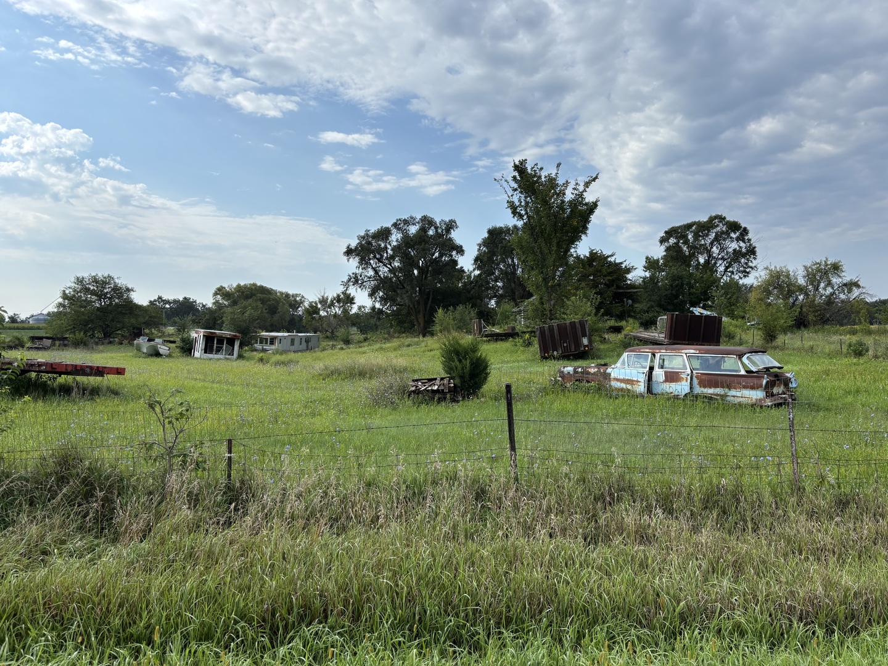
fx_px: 667
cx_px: 444
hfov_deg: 67.3
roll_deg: +0.9
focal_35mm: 26
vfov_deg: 53.1
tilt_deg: -0.8
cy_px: 333
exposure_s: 1/4425
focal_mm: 5.96
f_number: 1.6
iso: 50
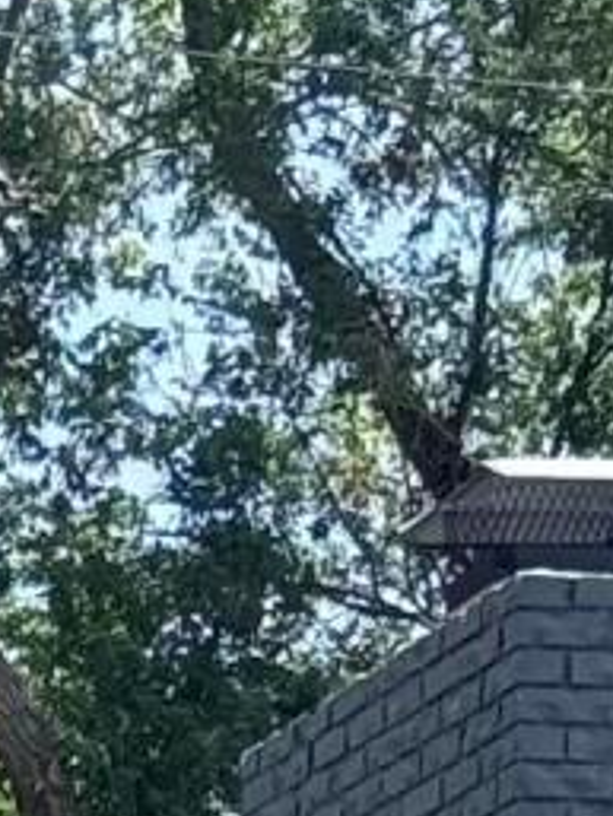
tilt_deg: -2.4
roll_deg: -1.2
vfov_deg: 4.8
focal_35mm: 374
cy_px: 3127
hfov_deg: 3.9
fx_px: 8823
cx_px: -810
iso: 80
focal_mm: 6.76
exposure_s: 1/1264
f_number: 1.78
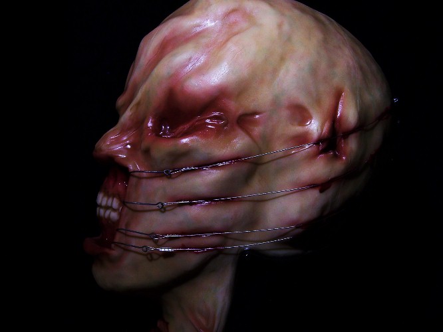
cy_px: 166
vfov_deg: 37.7
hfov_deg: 49.0
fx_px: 486
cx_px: 222
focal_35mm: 38
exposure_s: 1/30
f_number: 3.6
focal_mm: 6.3
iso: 80
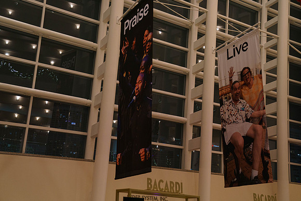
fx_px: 376
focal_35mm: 45
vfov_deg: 29.9
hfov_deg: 43.6
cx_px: 150
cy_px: 100
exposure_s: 1/200
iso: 3200
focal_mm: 45
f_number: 3.2
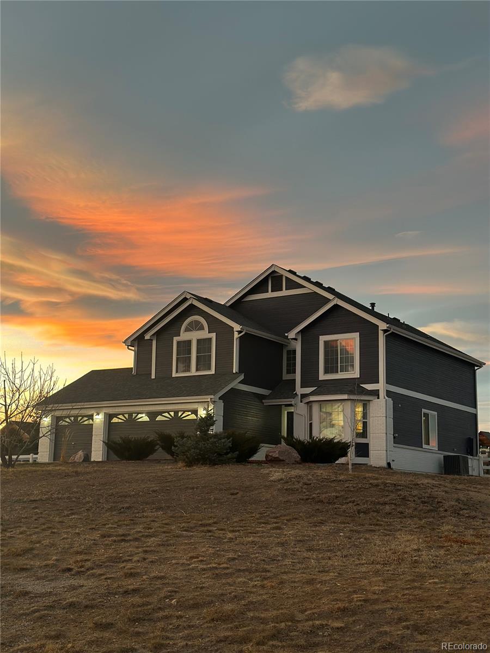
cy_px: 326
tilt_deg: +12.8
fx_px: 906
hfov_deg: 30.3
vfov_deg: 39.7
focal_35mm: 48
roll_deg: -1.2
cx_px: 245
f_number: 1.78
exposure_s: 1/51
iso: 200
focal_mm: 6.86
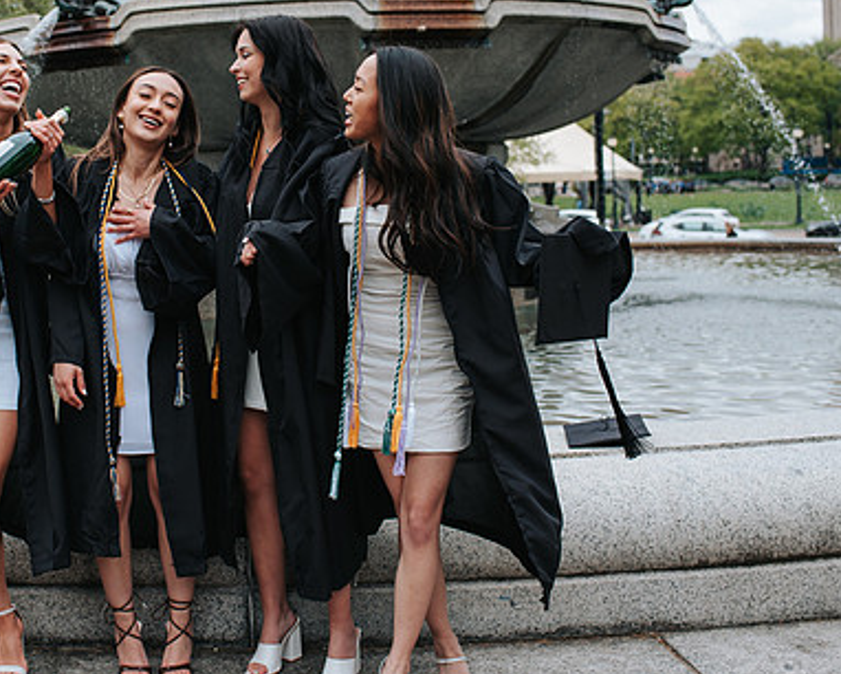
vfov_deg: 28.5
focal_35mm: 53
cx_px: 252
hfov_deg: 34.9
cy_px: 228
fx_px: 1320
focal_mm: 35
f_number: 3.5
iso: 160
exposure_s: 1/800
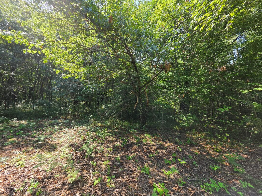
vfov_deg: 89.9
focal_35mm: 13
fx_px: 98
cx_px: 131
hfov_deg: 106.2
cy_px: 98
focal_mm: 2.2
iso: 32
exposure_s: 1/266
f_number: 1.9
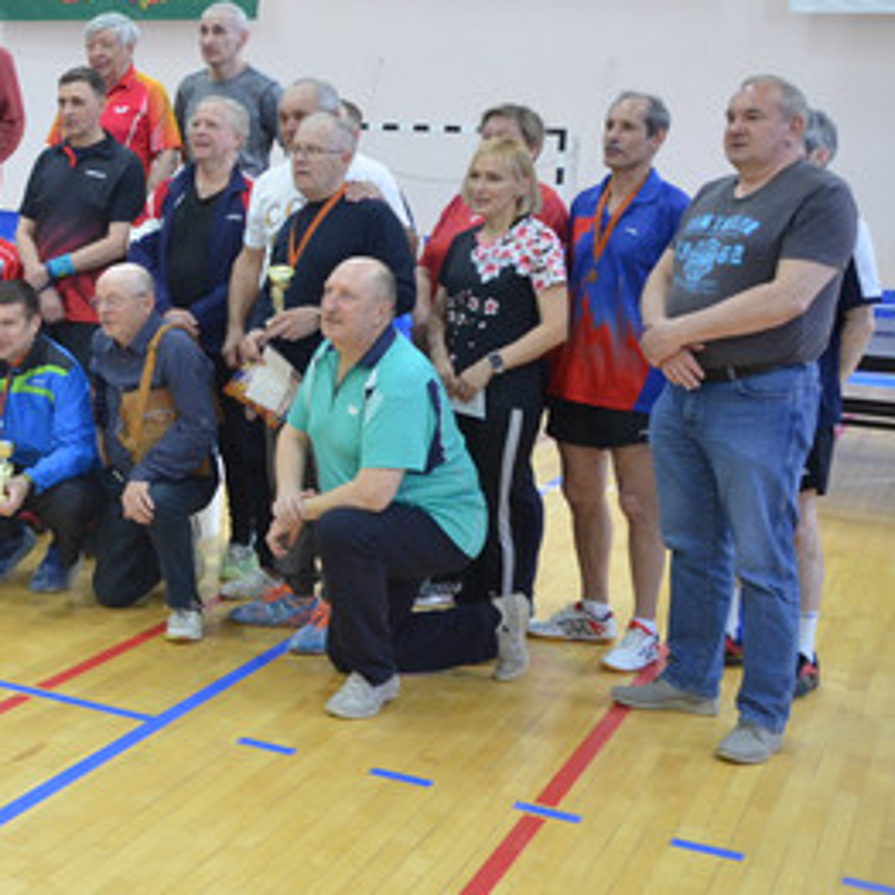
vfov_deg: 30.5
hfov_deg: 27.4
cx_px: -140
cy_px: 345
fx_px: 1638
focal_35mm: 56
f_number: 4.5
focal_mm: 18
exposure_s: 1/50
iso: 800
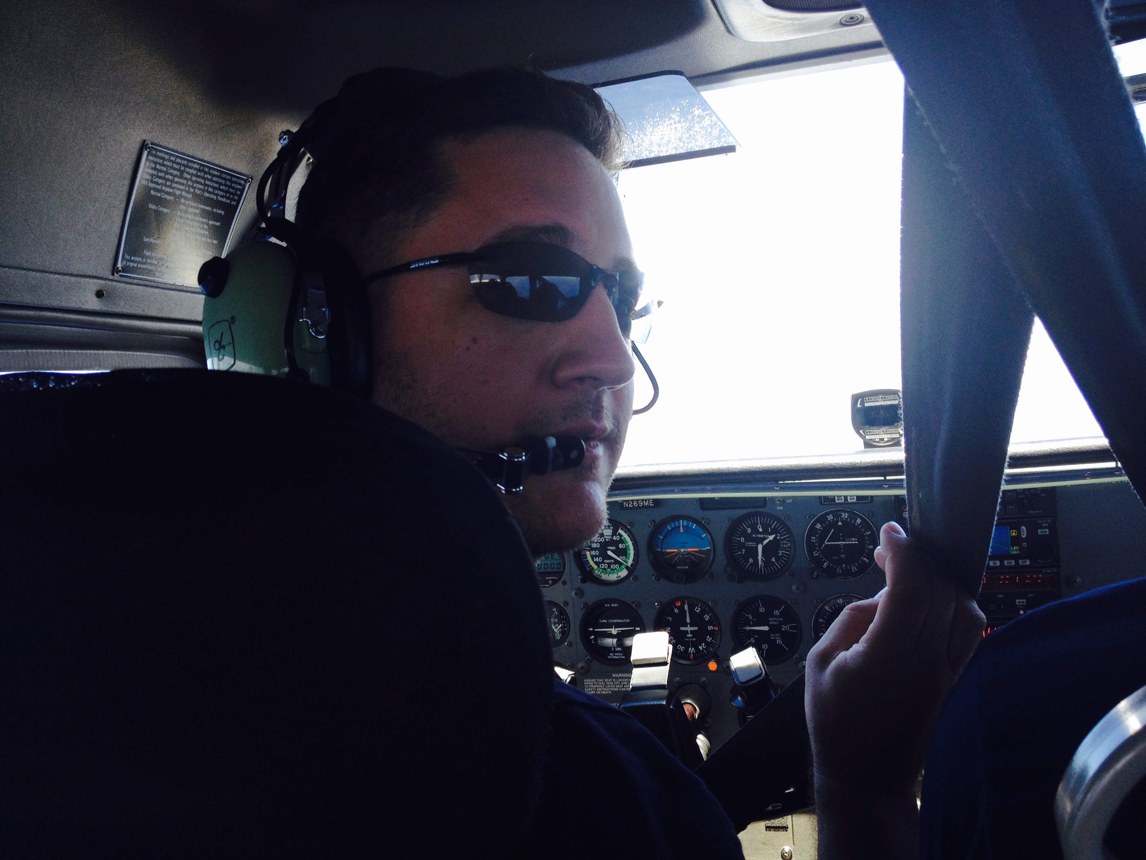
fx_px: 1159
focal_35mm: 35
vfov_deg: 40.7
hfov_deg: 52.6
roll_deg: +3.4
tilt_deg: +3.2
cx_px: 573
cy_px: 430
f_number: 2.4
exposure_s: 1/120
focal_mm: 4.28
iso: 50
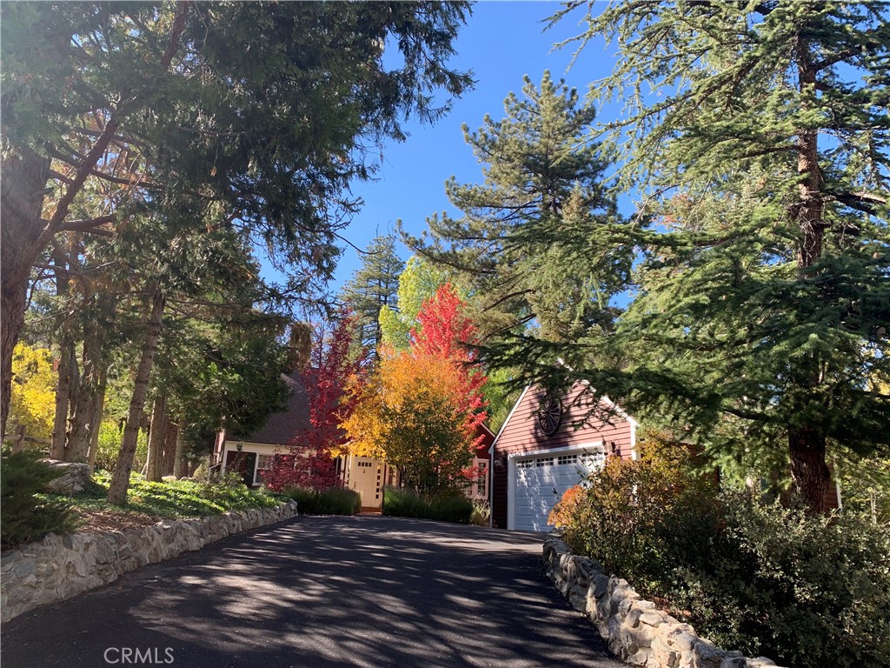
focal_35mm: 26
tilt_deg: +15.4
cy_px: 334
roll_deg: -2.8
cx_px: 445
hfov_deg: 67.3
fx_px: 668
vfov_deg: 53.1
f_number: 1.8
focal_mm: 4.25
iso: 25
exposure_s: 1/404
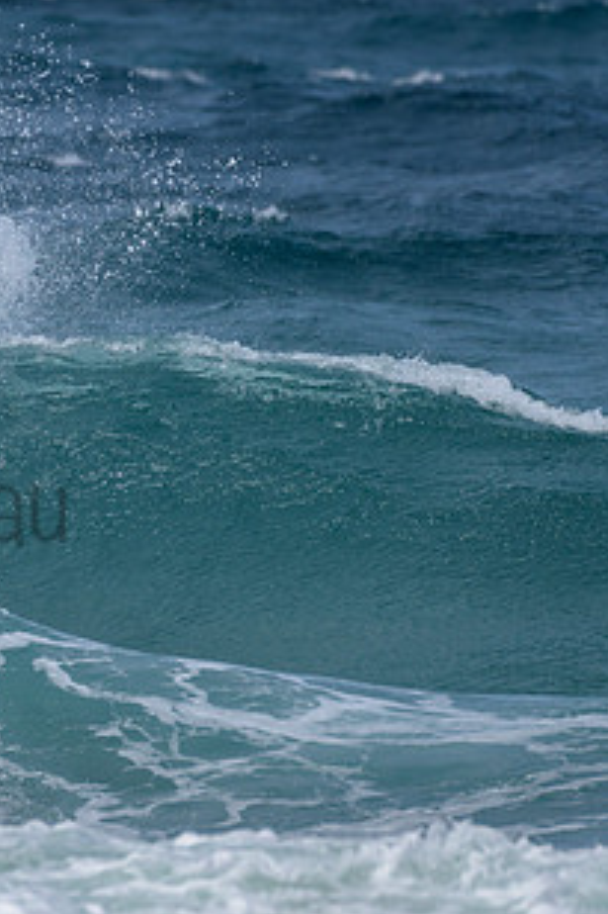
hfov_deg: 1.2
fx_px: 29291
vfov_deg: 1.8
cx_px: -51
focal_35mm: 1155
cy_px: 343
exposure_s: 1/2000
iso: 100
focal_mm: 500
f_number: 5.6
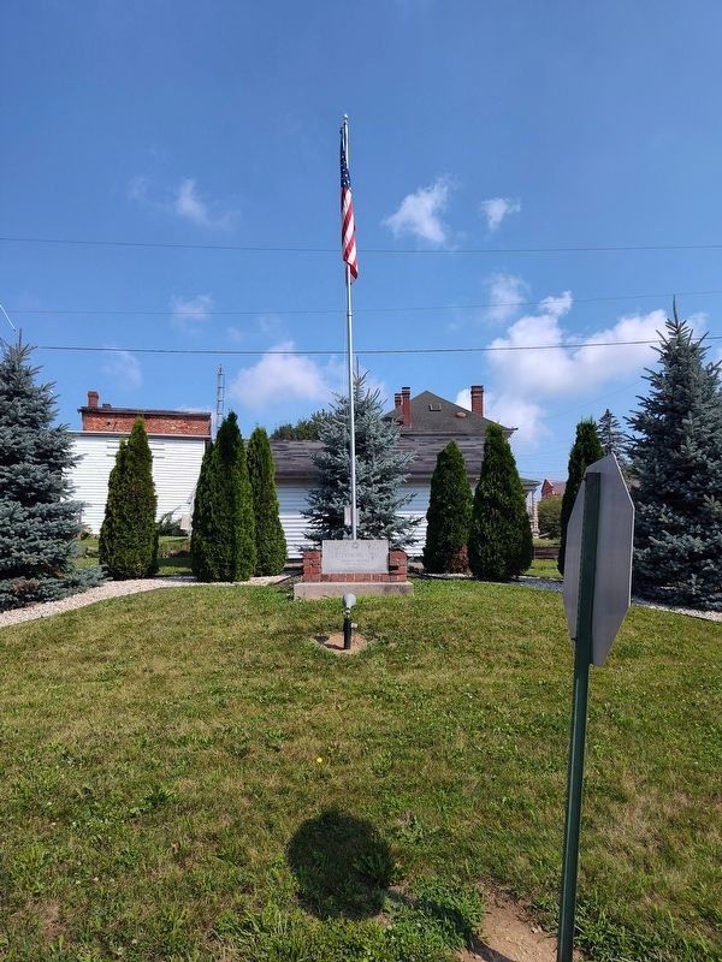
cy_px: 481
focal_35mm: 23
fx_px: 640
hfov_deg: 58.9
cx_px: 361
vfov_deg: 73.9
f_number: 1.8
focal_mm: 5.56
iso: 100
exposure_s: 1/1774
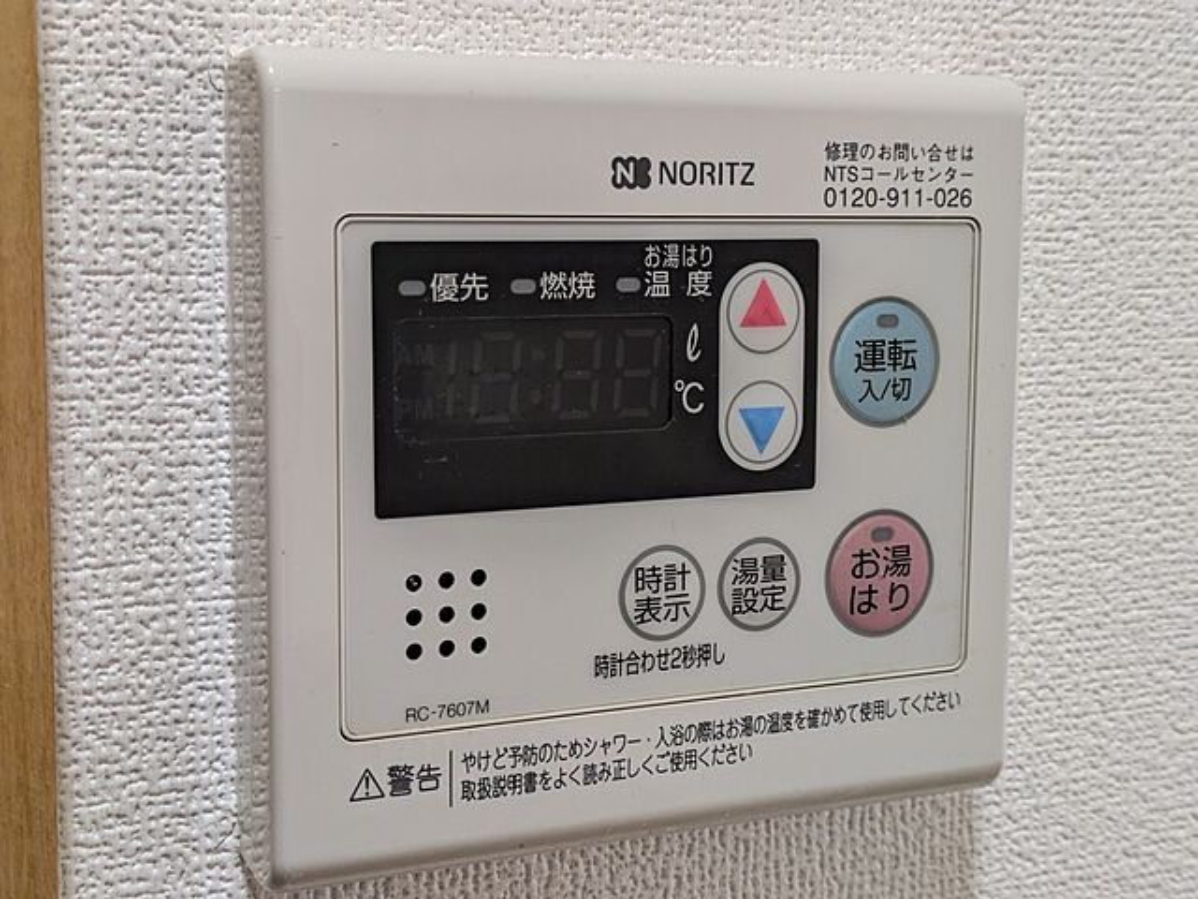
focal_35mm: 51
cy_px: 450
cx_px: 599
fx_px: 1765
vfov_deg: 28.6
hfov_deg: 37.5
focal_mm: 5.43
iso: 86
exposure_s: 1/120
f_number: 1.89
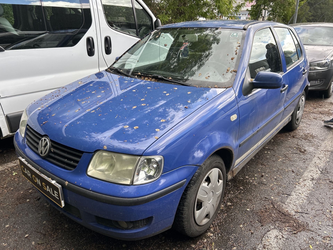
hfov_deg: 67.3
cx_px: 166
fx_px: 250
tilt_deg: -21.3
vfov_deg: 53.1
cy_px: 125
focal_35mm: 26
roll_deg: +1.4
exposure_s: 1/336
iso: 50
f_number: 1.5
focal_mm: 5.7
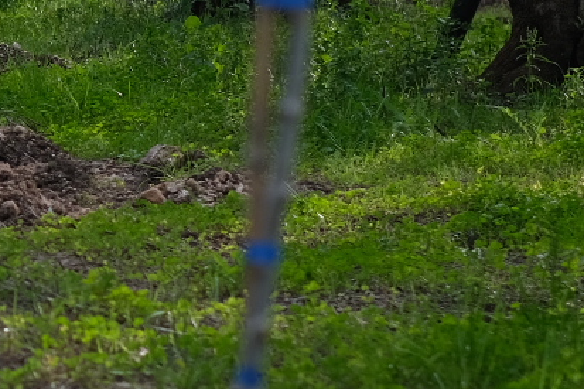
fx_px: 3697
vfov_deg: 6.0
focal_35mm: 228
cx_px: -491
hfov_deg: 8.6
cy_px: 7
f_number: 2.8
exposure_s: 1/1000
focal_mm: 35
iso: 200
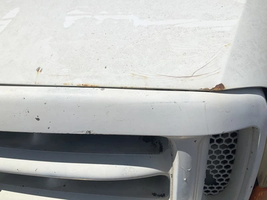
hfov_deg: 61.7
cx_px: 134
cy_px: 100
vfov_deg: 48.2
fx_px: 224
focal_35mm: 29
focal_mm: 3
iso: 25
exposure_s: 1/7407
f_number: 1.8
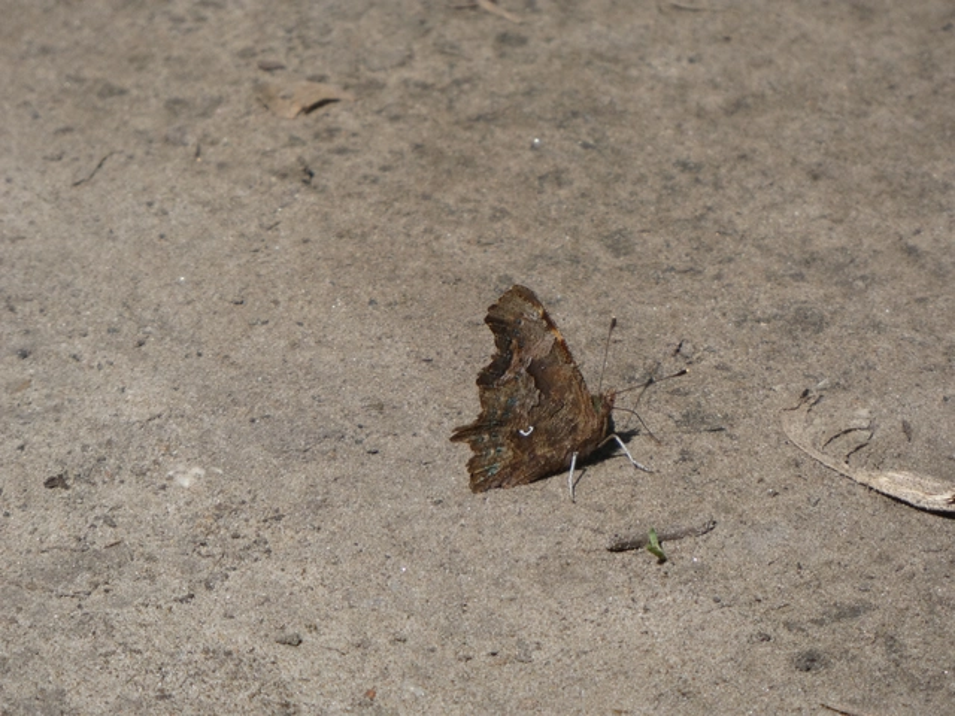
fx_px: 29961
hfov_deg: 1.8
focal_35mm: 1086
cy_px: 358
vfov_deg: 1.4
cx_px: 478
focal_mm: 194.6
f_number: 5.7
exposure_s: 1/640
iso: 80
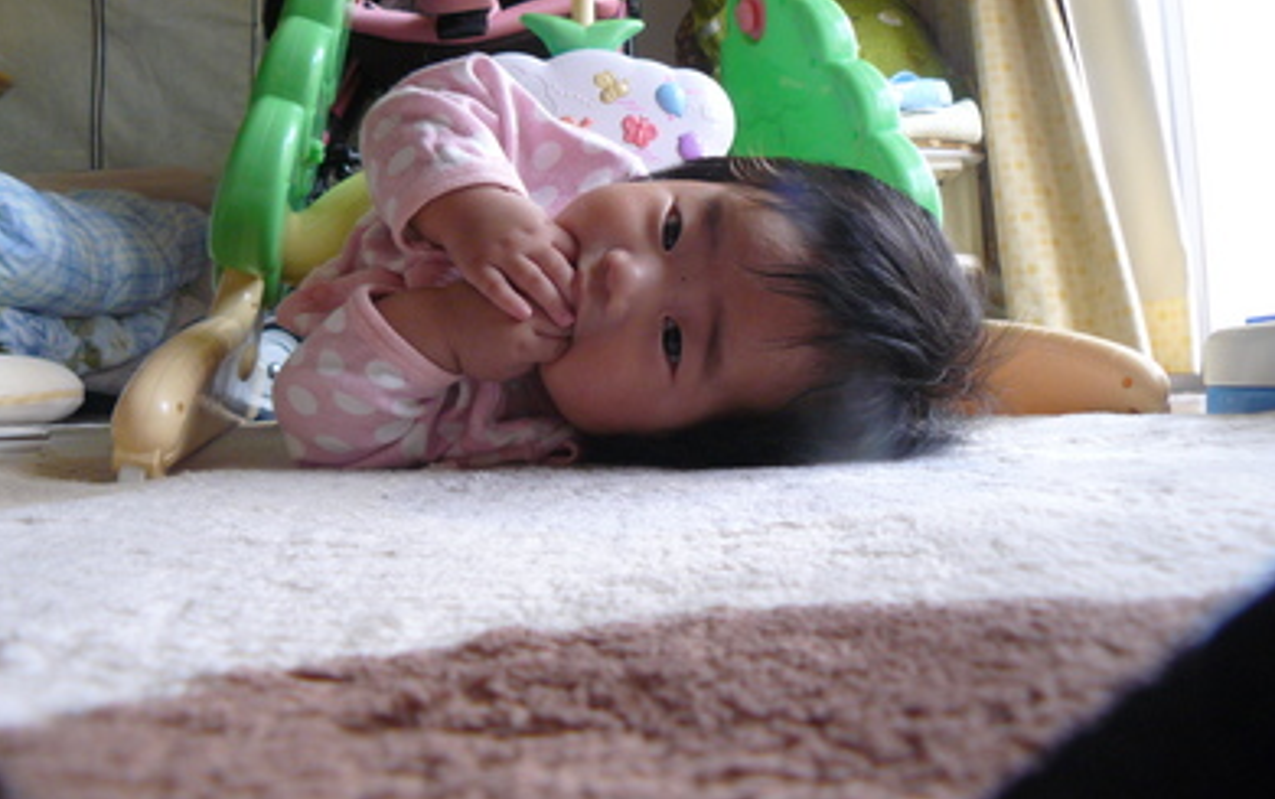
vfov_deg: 32.7
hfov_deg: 50.4
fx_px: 1356
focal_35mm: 39
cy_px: 329
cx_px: 629
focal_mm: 6
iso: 160
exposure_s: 1/30
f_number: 2.8
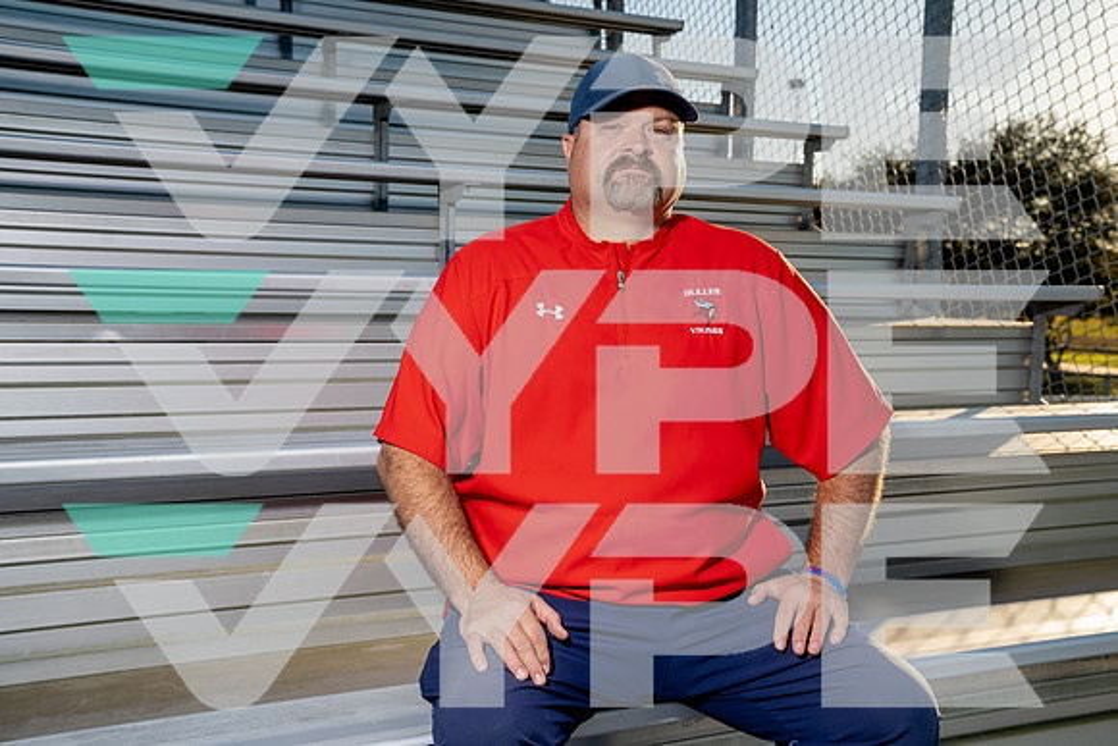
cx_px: 559
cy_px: 373
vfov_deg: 33.4
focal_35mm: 40
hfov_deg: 48.4
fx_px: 1242
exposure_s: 1/250
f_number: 6.3
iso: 100
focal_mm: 40
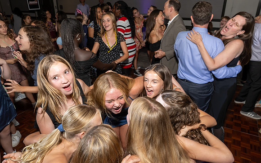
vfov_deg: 48.4
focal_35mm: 25
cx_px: 130
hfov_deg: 71.5
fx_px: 181
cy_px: 77
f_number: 7.1
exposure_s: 1/250
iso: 1000
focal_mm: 17
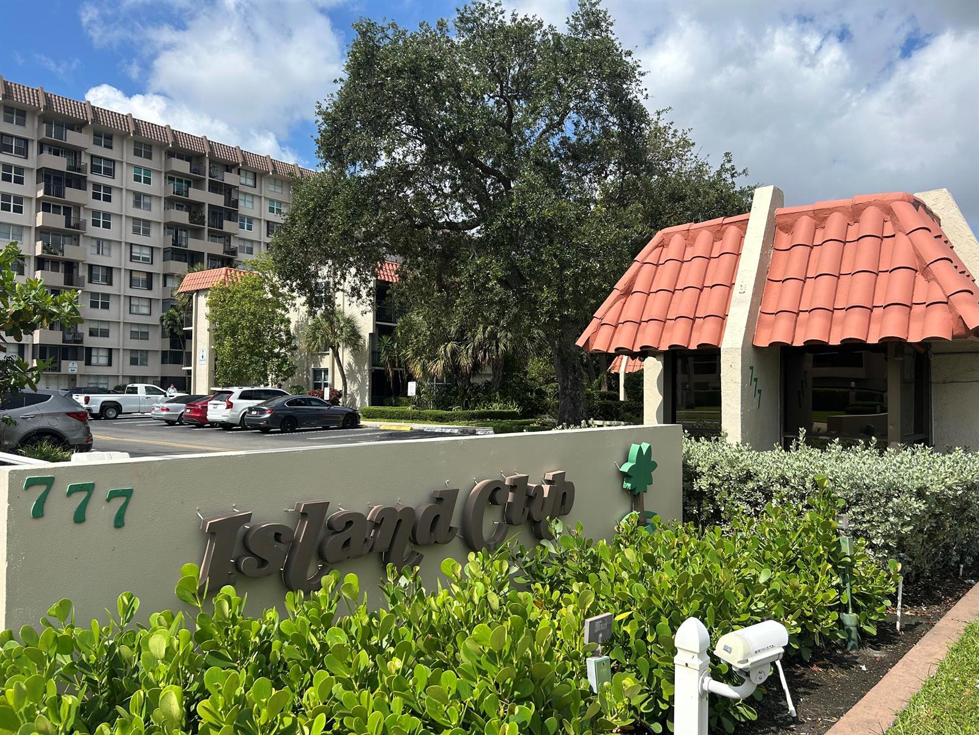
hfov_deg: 67.3
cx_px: 490
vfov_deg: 53.1
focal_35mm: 26
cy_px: 368
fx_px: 735
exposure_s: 1/4274
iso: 50
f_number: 1.5
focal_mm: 5.7
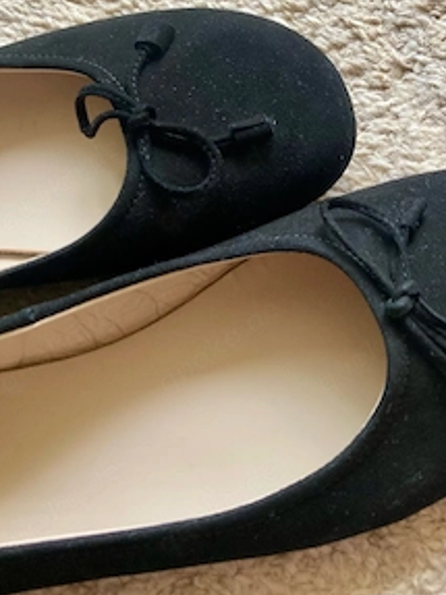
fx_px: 670
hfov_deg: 36.7
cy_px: 207
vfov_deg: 47.2
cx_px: 263
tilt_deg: -68.6
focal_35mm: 39
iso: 80
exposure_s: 1/60
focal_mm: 3.99
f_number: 1.8
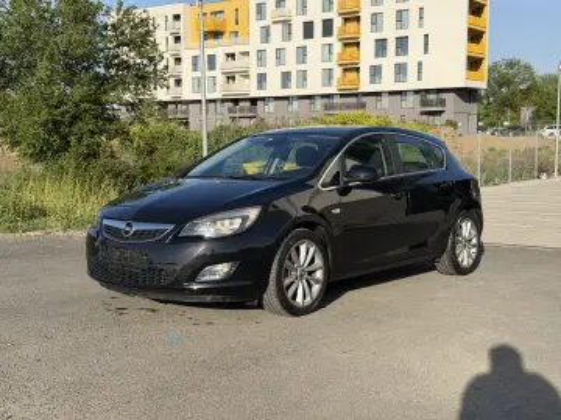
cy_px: 210
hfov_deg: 39.7
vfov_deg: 30.3
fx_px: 778
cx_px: 280
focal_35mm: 48
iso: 64
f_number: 1.78
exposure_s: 1/3226
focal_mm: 6.76
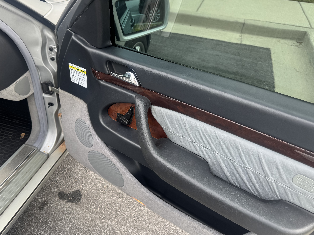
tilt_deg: -34.9
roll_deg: -1.7
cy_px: 106
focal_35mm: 29
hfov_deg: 61.4
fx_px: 263
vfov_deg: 48.2
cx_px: 135
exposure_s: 1/304
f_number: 1.78
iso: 80
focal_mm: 6.76
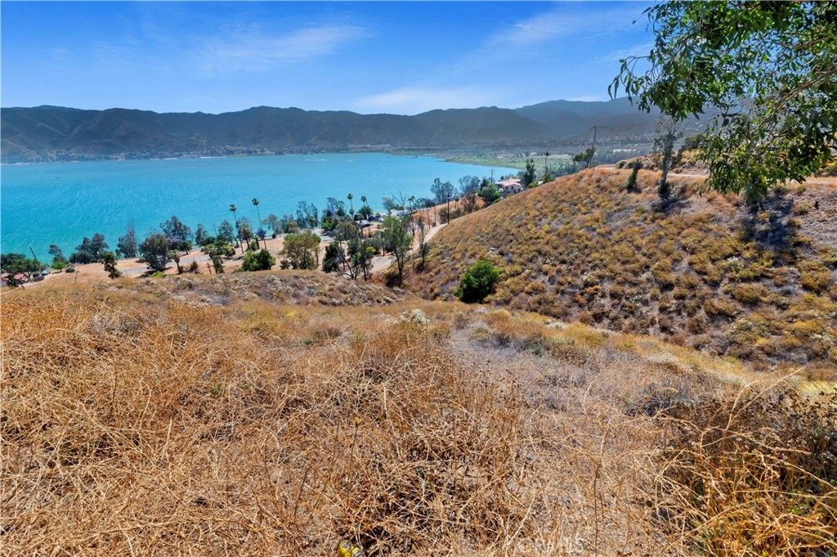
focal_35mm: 14
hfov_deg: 104.3
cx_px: 418
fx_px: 325
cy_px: 278
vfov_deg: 81.1
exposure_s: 1/160
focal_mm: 14
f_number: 22
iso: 500
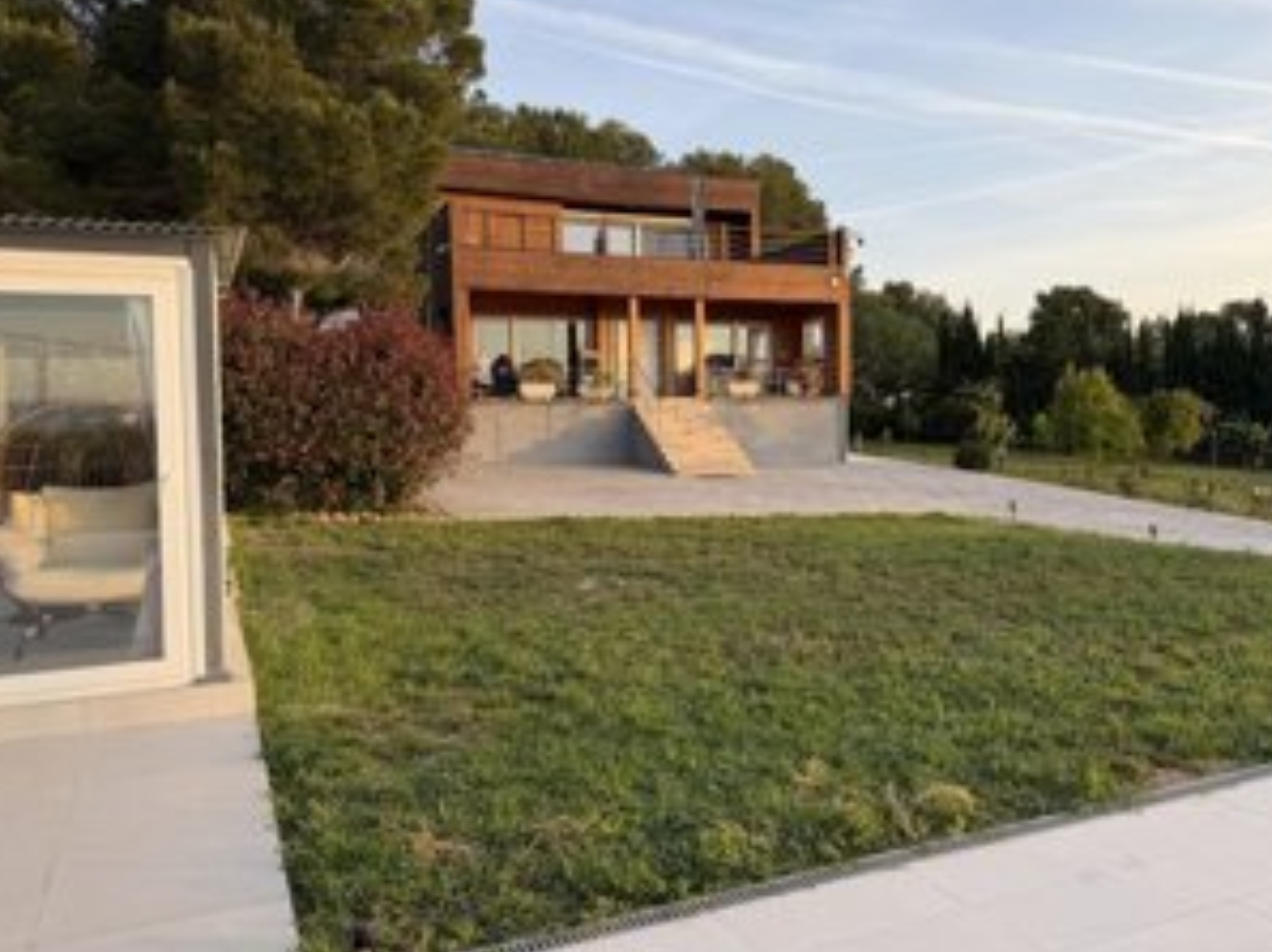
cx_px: 738
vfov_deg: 48.1
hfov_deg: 61.4
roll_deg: +0.0
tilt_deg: -0.5
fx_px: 1065
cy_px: 440
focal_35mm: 29
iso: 80
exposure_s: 1/858
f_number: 1.78
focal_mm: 6.76
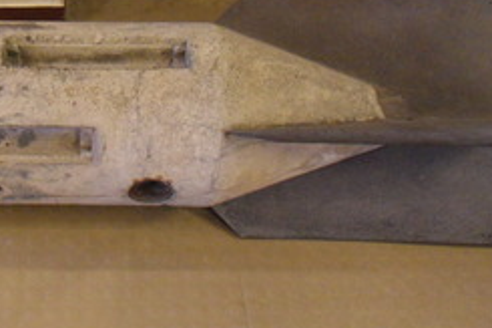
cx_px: 112
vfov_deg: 27.4
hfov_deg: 39.1
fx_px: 669
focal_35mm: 49
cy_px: 125
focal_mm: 4.3
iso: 400
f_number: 3.3
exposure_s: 1/15
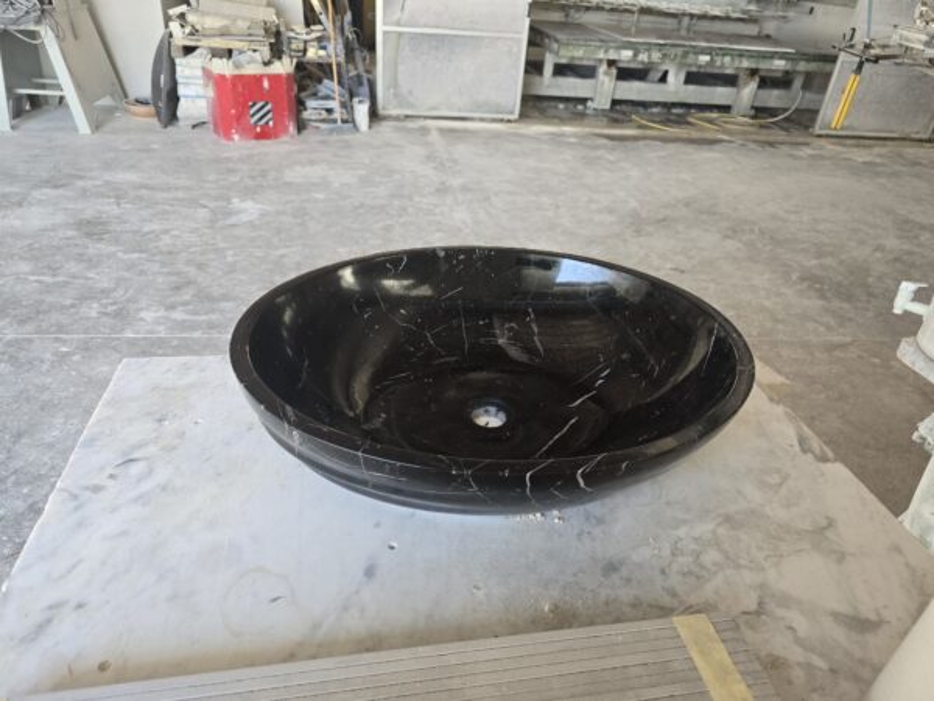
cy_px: 350
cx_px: 467
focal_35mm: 23
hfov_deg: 73.9
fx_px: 621
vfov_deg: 58.9
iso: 125
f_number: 1.7
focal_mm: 6.3
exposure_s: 1/180
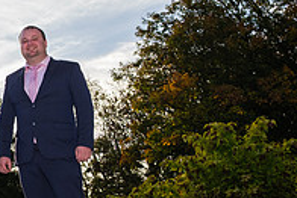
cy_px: 142
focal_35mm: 86
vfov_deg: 15.9
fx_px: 710
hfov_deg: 20.9
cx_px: -117
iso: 160
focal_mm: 16
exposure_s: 1/250
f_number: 6.4
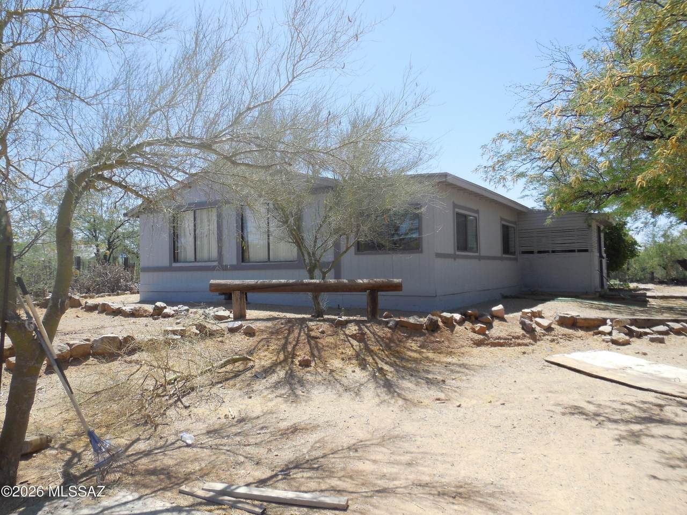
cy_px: 258
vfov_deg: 54.9
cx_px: 344
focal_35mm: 25
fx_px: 496
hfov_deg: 69.4
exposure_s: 1/1250
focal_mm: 4.5
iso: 125
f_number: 3.1
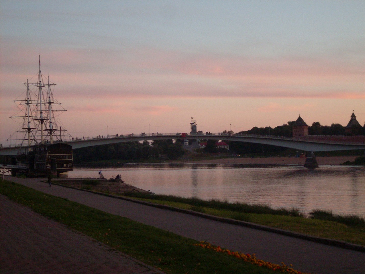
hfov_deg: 21.3
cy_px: 137
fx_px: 970
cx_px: 182
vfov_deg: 16.1
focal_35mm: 92
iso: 200
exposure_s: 1/60
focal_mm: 15.3
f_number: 4.4
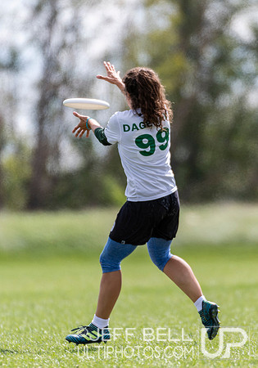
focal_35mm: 886
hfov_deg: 1.6
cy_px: 184
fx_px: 9212
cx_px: 179
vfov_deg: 2.3
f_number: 4
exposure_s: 1/1250
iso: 160
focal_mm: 400
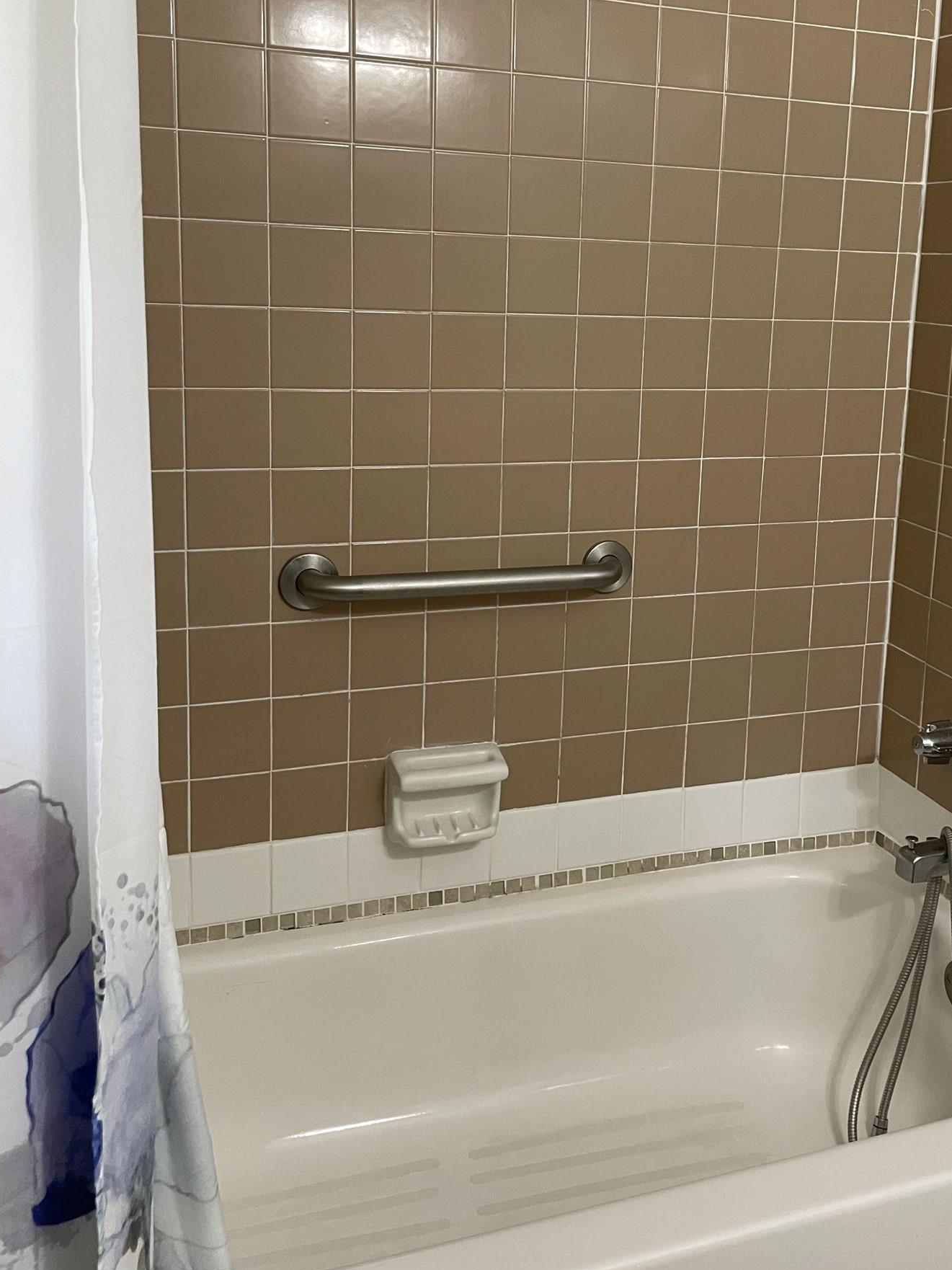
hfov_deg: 41.5
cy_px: 495
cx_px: 594
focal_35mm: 34
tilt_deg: -11.2
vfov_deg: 53.5
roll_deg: -1.2
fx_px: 1247
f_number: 1.6
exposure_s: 1/60
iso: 200
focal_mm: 4.2
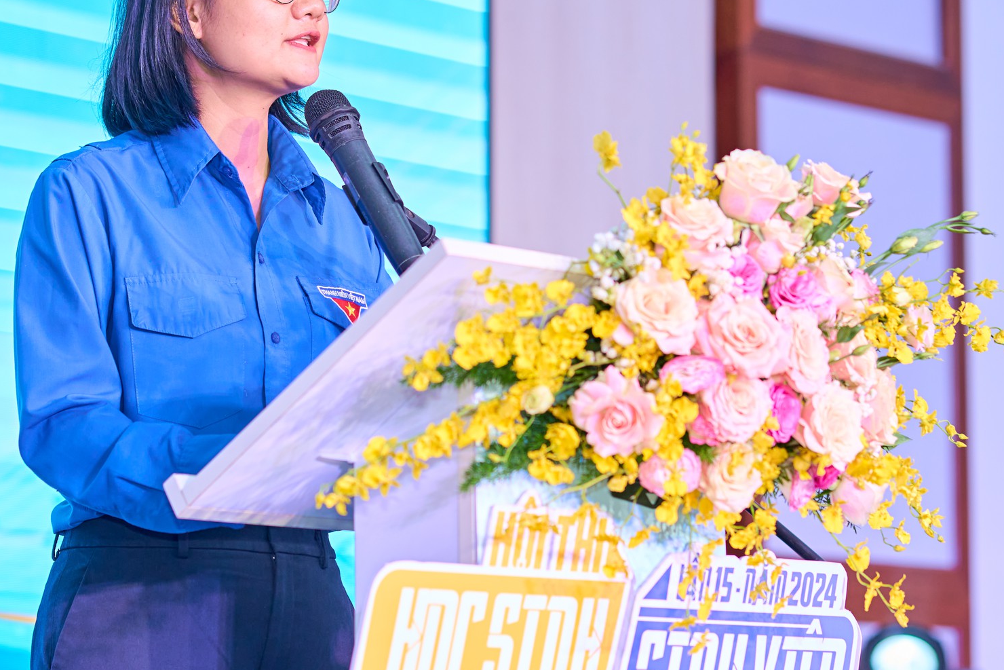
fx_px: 4100
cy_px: 347
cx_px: 443
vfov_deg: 9.3
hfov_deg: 14.0
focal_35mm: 147
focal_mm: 85
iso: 400
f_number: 2.5
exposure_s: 1/200
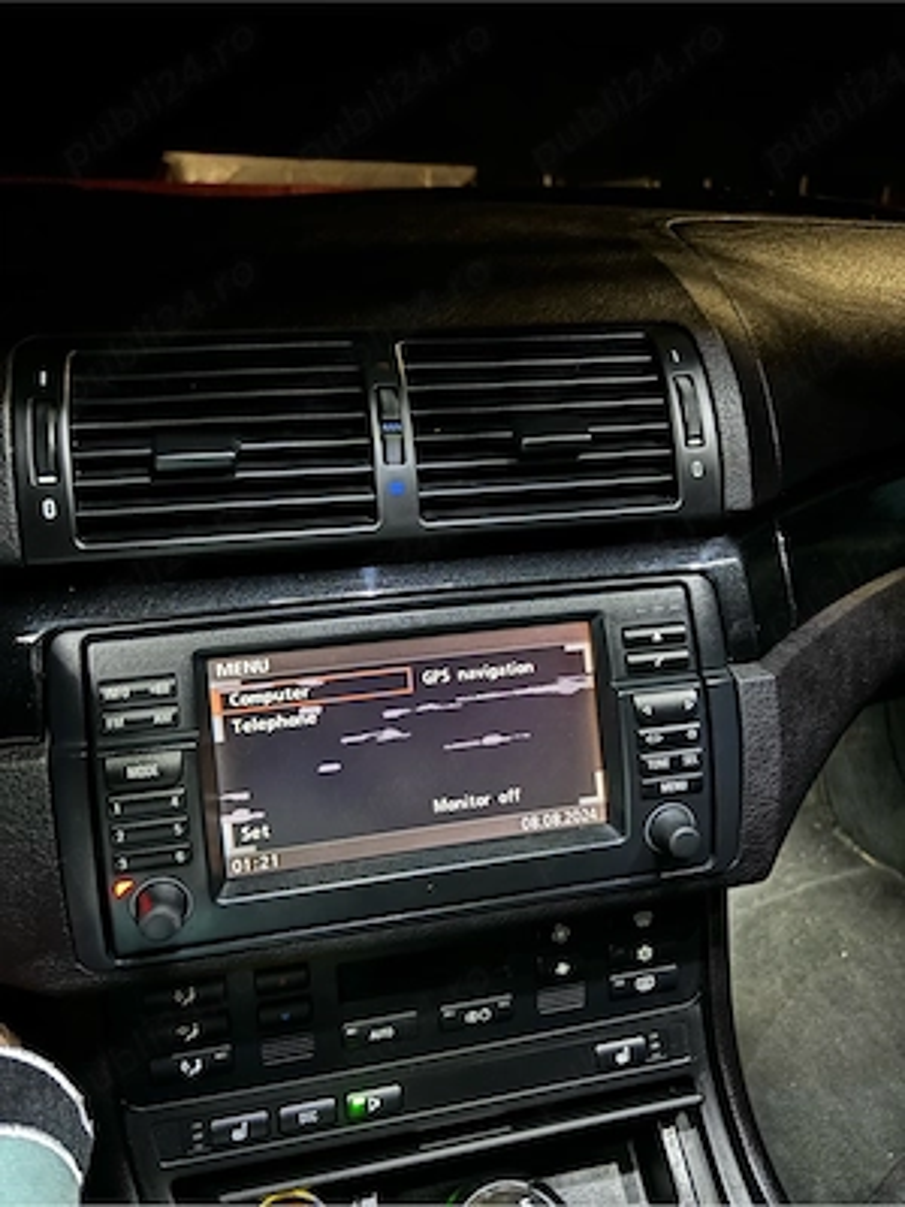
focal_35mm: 26
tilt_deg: -19.7
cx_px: 452
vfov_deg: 67.3
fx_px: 906
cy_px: 604
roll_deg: -0.3
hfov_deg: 53.1
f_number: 1.6
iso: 800
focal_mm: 5.96
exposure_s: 1/9
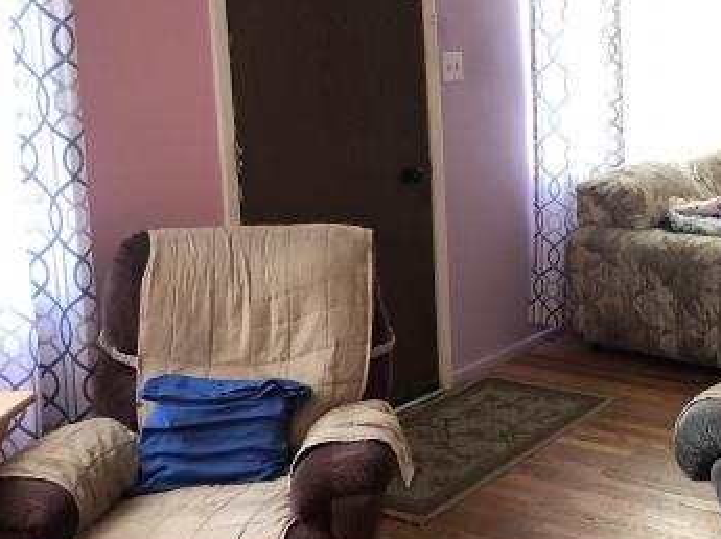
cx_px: 665
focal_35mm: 52
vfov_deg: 27.7
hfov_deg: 34.5
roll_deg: +0.3
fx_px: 1082
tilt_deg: -8.0
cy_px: 163
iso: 50
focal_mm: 4
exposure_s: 1/15
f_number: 1.8
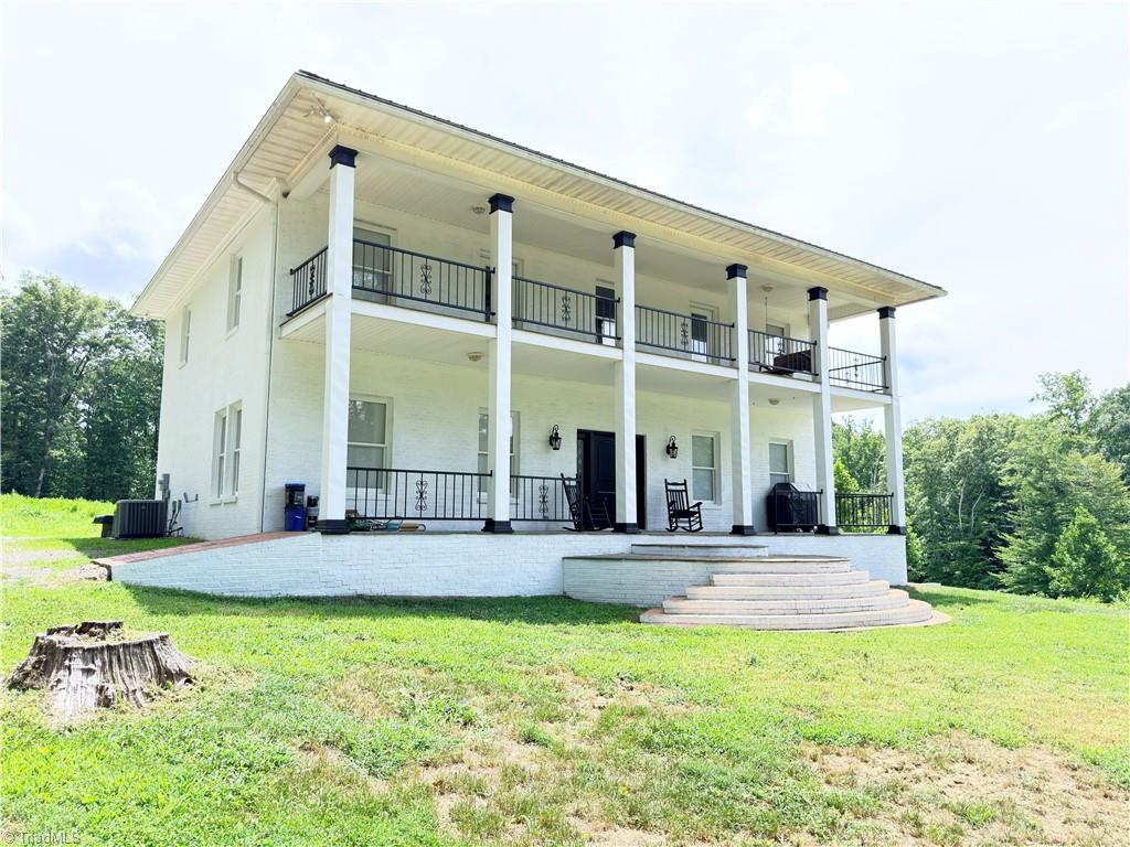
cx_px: 565
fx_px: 783
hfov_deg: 71.6
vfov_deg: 56.8
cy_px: 424
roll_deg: +0.2
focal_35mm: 24
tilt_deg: +7.3
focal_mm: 6.76
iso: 100
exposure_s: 1/1368
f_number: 1.78
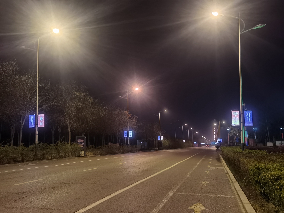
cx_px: 142
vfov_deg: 37.7
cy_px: 106
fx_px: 312
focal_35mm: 38
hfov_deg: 49.0
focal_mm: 6.67
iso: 400
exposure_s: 1/33.3
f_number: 1.9
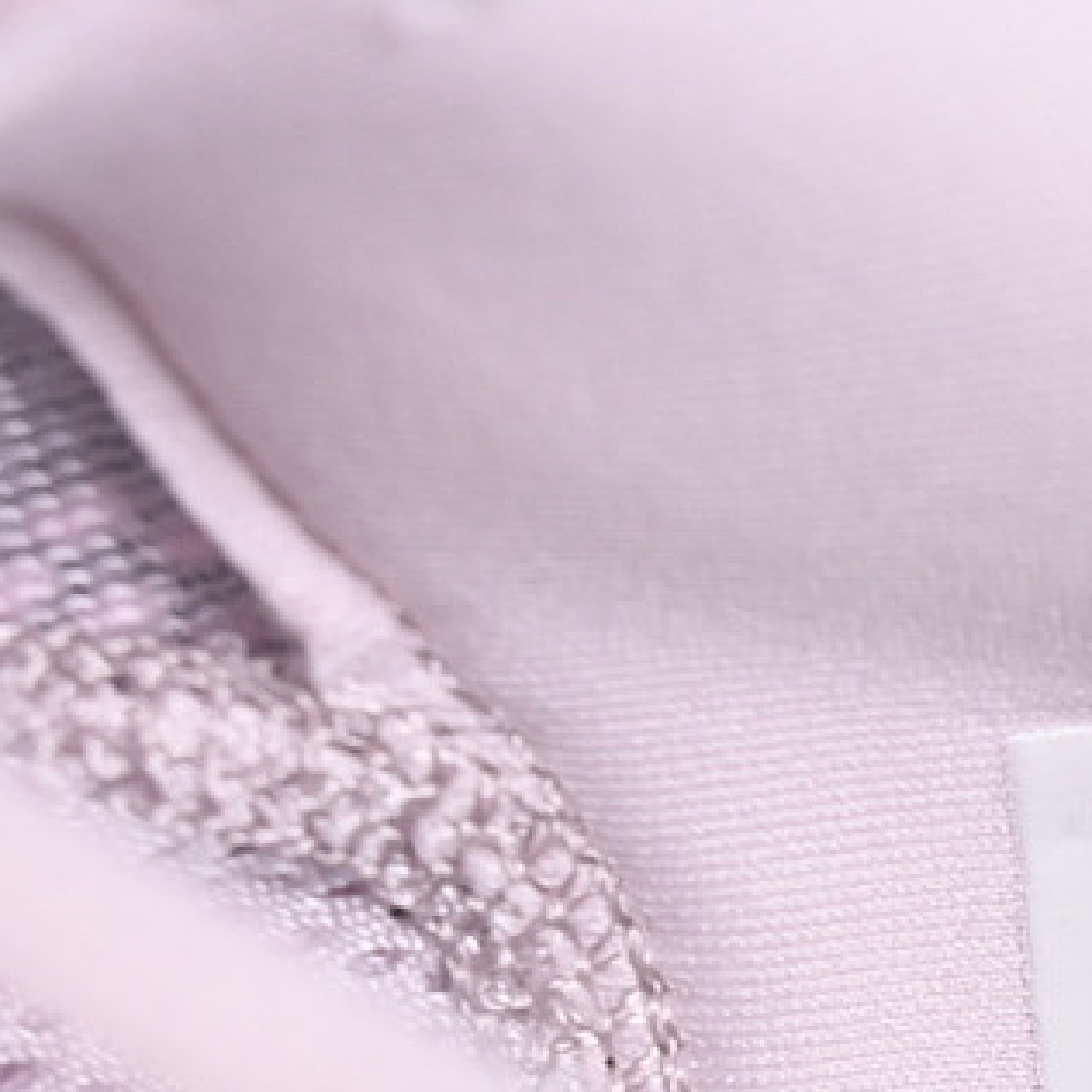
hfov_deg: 7.9
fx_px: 7780
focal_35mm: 218
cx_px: 1462
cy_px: 1019
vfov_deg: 8.0
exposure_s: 1/80
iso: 160
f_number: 7.1
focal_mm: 50
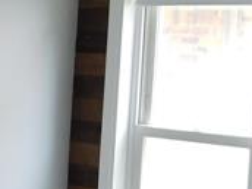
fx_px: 997
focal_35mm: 137
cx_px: 82
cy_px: 163
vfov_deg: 10.8
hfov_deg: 14.4
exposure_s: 1/30
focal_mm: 4
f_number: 3
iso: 160
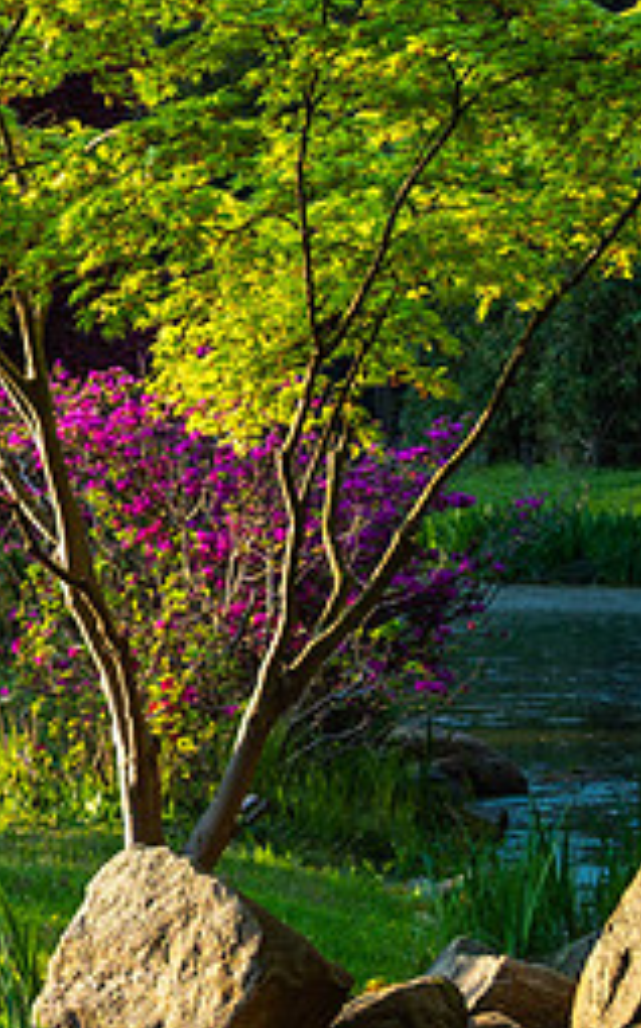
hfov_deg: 6.7
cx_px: -302
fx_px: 5404
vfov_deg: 10.9
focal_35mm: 193
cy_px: 490
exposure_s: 1/250
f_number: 4
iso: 200
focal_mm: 40
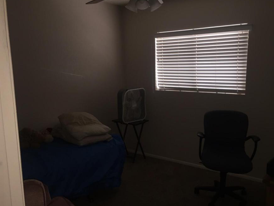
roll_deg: +0.5
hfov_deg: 53.9
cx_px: 143
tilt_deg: -11.3
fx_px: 269
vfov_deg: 41.7
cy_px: 117
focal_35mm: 34
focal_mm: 4.15
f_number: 2.2
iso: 64
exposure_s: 1/30
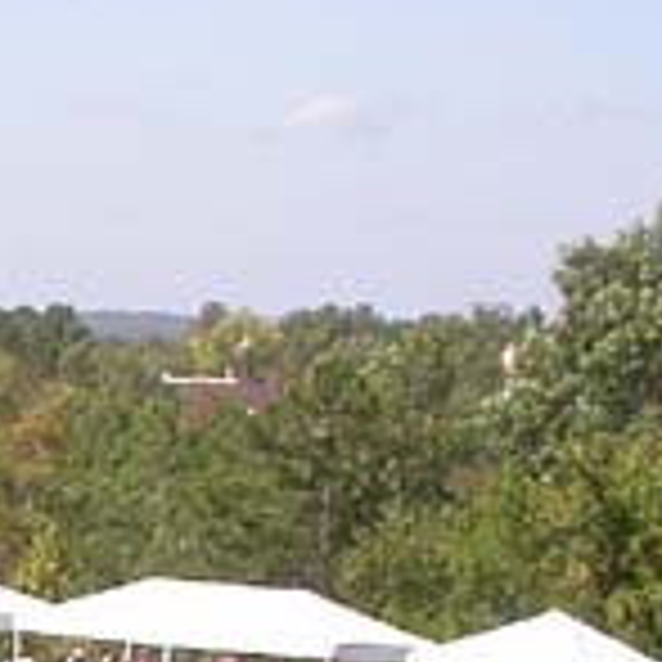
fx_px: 3959
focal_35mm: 183
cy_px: 685
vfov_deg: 9.5
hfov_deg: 8.5
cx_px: -1085
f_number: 6.7
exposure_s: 1/259
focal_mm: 7.85
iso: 100
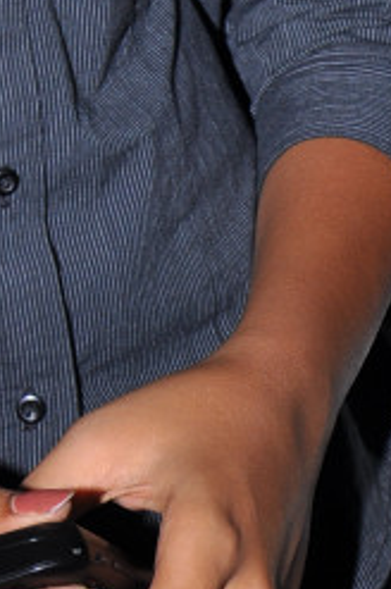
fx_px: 3563
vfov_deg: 9.0
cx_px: -162
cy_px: -489
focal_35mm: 218
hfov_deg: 6.2
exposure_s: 1/125
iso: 200
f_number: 7.1
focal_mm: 35
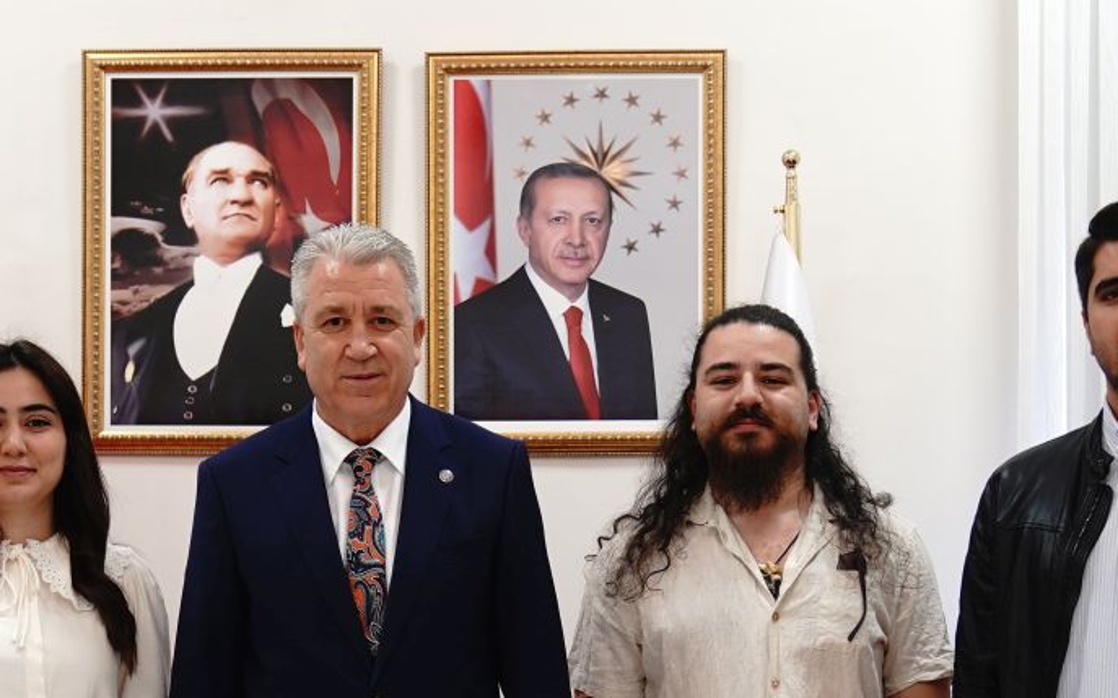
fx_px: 2102
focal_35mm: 69
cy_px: 732
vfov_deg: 18.3
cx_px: 518
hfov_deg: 29.8
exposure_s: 1/80
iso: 800
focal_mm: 31
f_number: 3.2
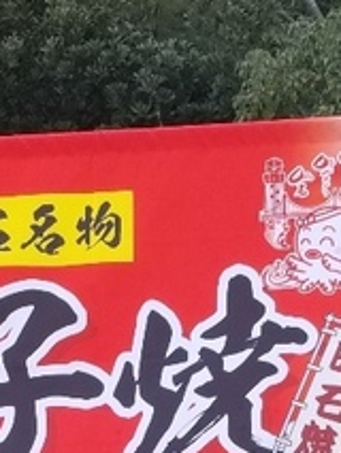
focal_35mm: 91
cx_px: 85
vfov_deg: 18.6
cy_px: 707
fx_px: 1194
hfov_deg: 16.2
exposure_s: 1/520
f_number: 1.7
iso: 50
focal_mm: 4.3
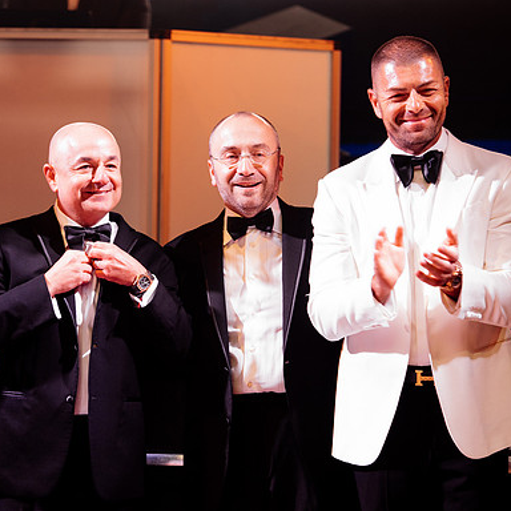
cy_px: 255
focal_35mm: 154
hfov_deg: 11.3
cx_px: 242
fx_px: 2572
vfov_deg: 11.3
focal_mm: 120
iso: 2000
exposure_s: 1/200
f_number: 3.5
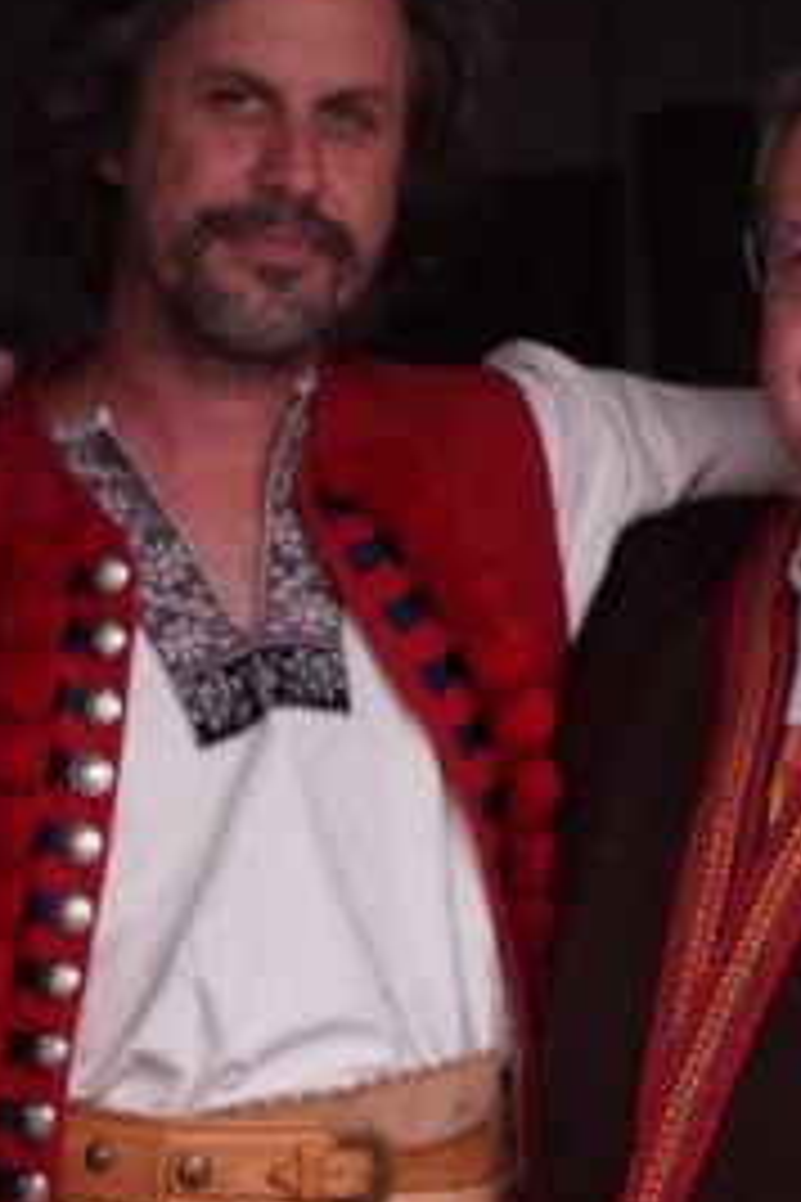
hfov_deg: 6.1
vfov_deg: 9.1
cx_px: 446
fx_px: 7475
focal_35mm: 224
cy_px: 1441
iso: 1000
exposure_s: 1/125
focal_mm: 52
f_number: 4
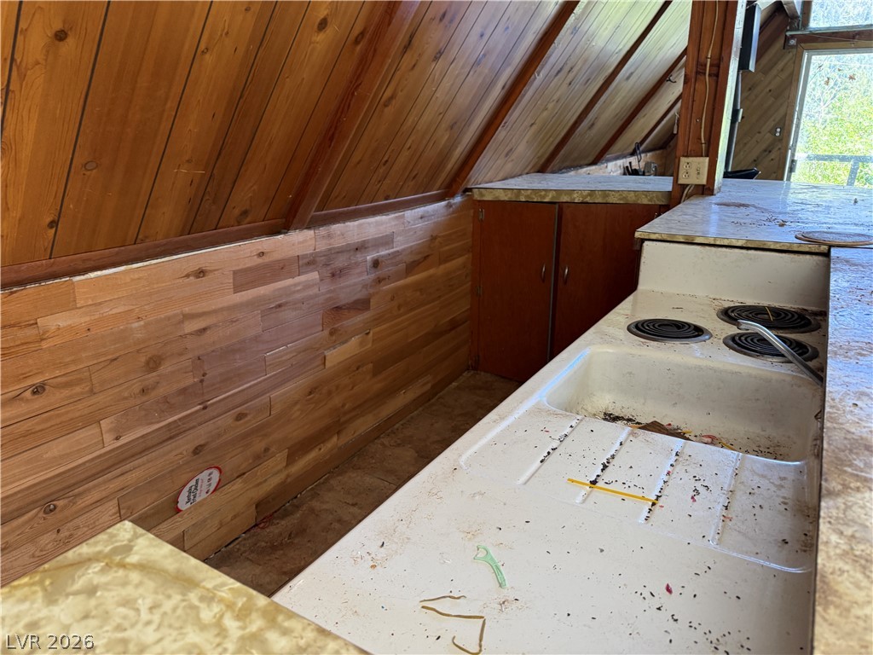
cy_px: 328
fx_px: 605
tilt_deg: -19.9
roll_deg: -1.1
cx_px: 436
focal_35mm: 24
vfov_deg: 56.8
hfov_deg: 71.6
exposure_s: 1/96
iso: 200
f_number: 1.78
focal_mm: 6.76
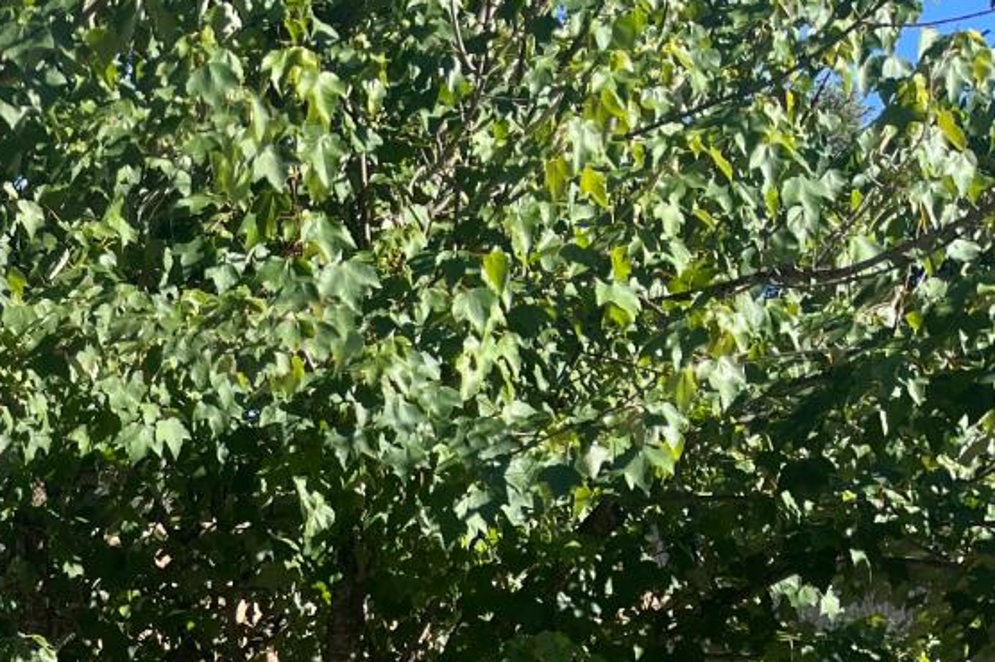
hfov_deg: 23.9
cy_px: 940
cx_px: -344
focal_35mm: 73
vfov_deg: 17.1
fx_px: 2016
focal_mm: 5.1
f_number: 1.6
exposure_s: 1/1776
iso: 50
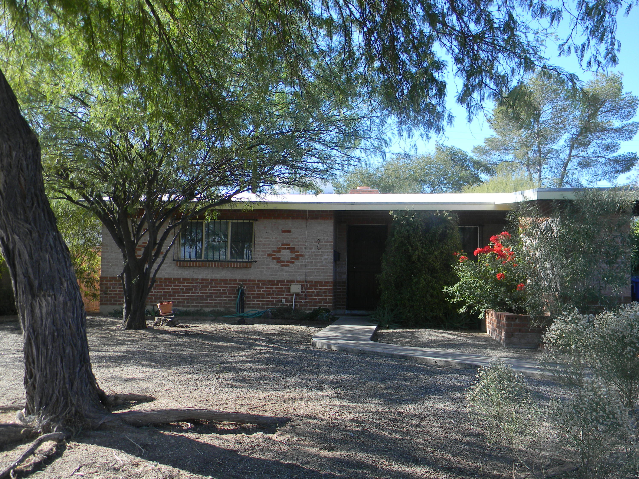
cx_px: 320
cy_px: 240
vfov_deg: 39.7
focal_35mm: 36
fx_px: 665
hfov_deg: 51.4
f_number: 3.7
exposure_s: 1/228
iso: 80
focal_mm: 6.4
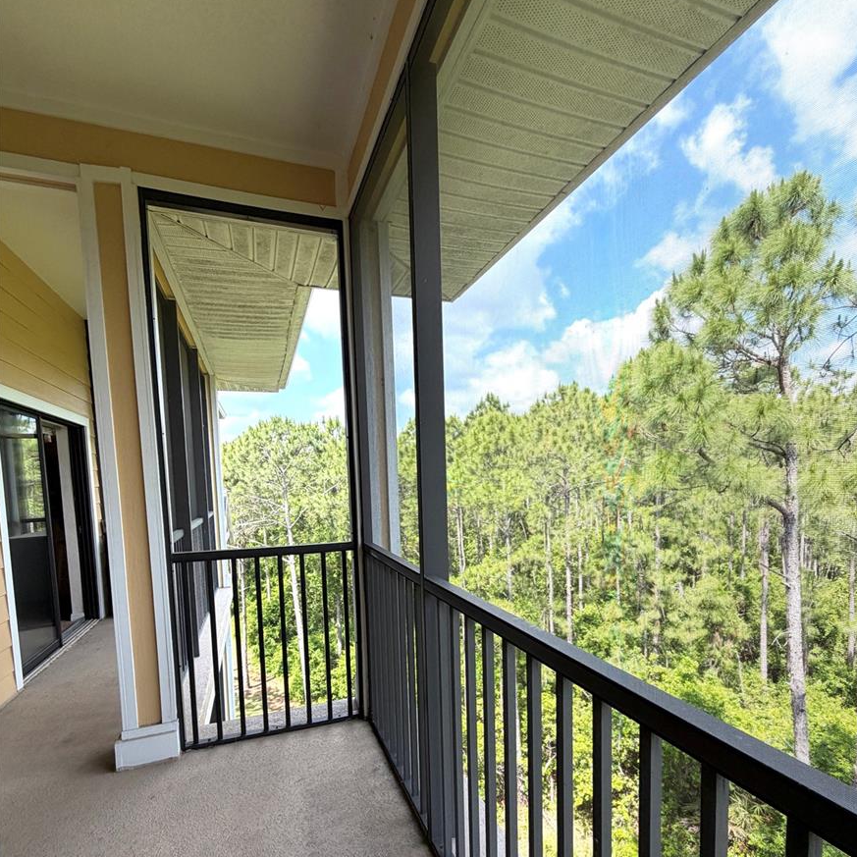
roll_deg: +1.3
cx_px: 438
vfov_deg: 82.8
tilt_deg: -3.4
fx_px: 476
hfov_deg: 84.0
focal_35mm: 17
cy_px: 519
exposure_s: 1/242
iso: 40
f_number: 2.2
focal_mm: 2.22
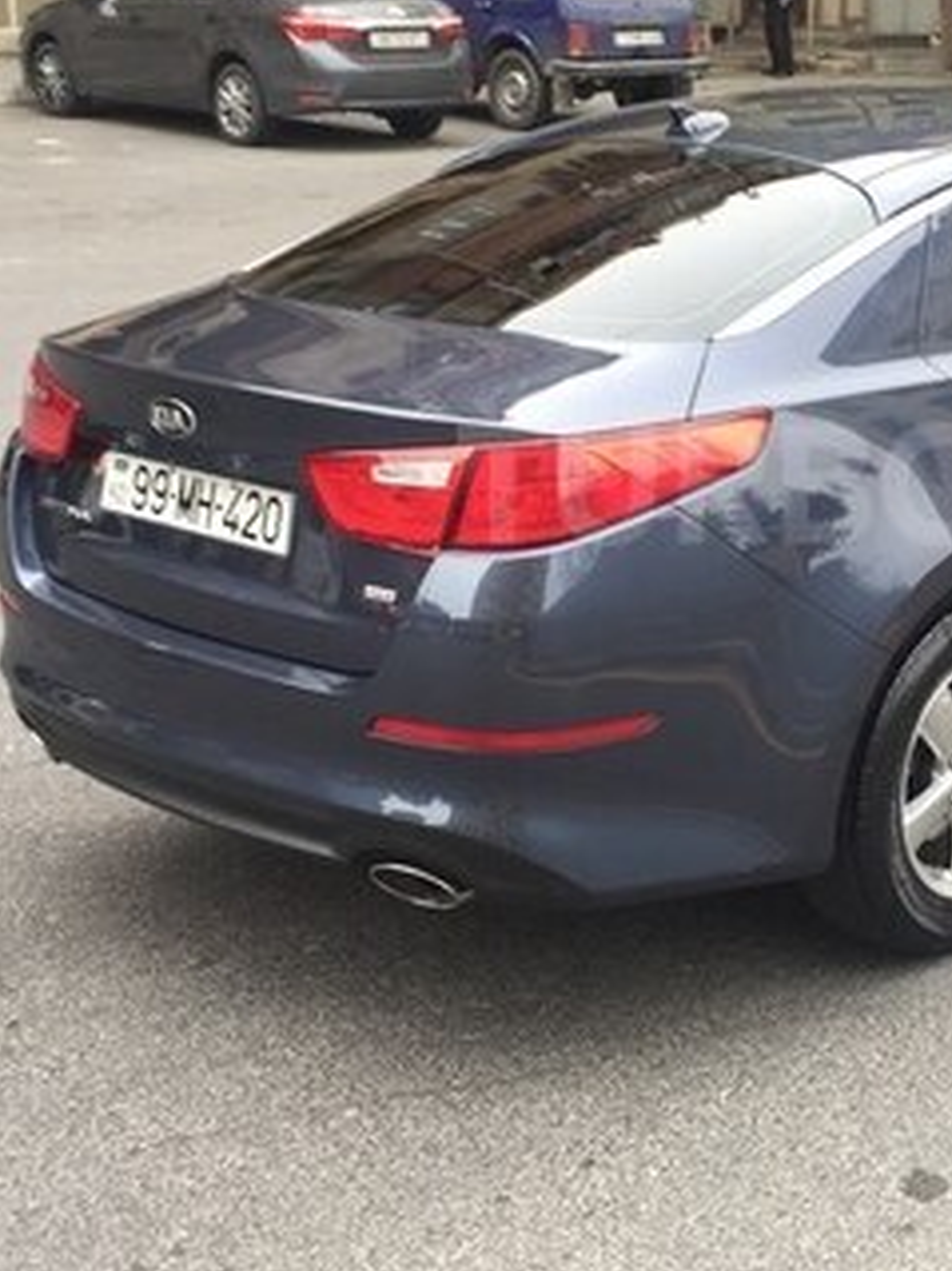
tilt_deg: -13.5
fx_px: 2202
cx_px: 864
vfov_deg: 32.1
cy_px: 484
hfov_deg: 23.7
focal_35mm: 60
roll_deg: -2.7
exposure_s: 1/50
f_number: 2.2
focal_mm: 4.15
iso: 40
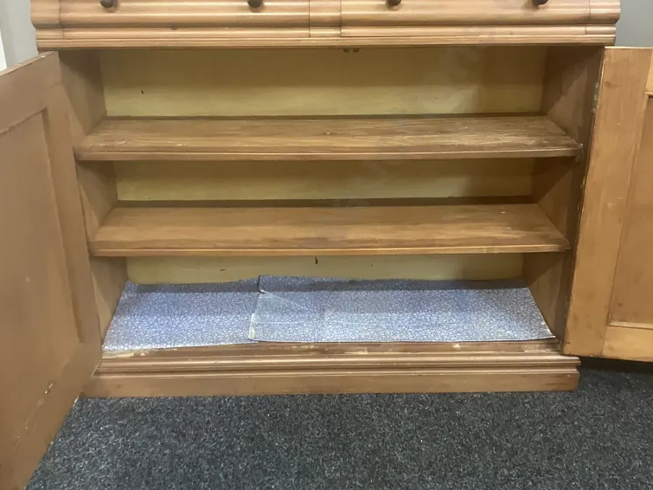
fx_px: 717
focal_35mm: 38
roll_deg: +0.3
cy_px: 240
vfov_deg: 37.7
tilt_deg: -22.4
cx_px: 323
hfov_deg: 49.0
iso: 400
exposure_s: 1/25
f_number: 1.8
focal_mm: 3.99
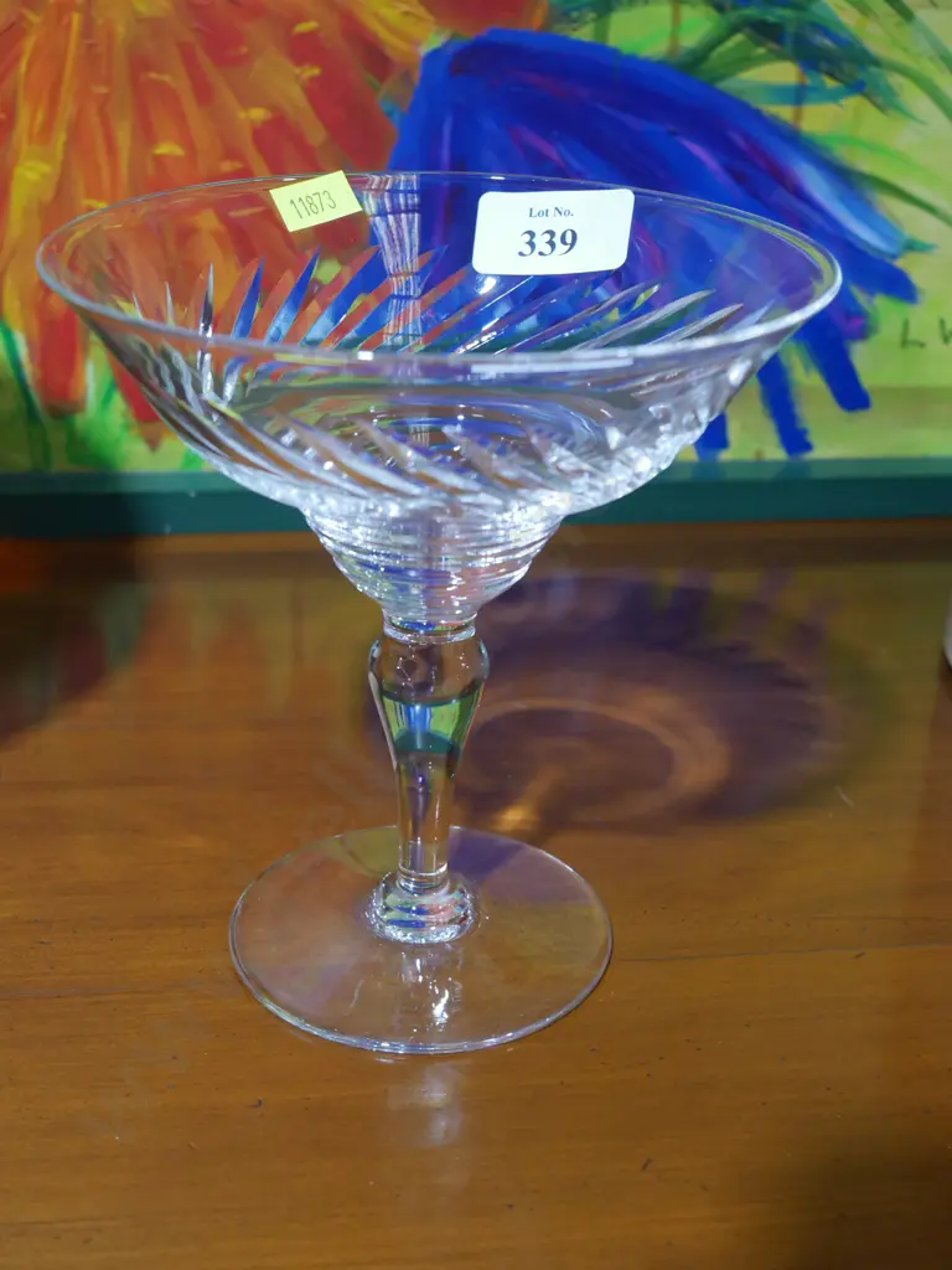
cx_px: 476
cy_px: 635
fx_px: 1687
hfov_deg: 31.5
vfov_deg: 41.2
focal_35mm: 46
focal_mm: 23
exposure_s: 1/60
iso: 1250
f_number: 5.1
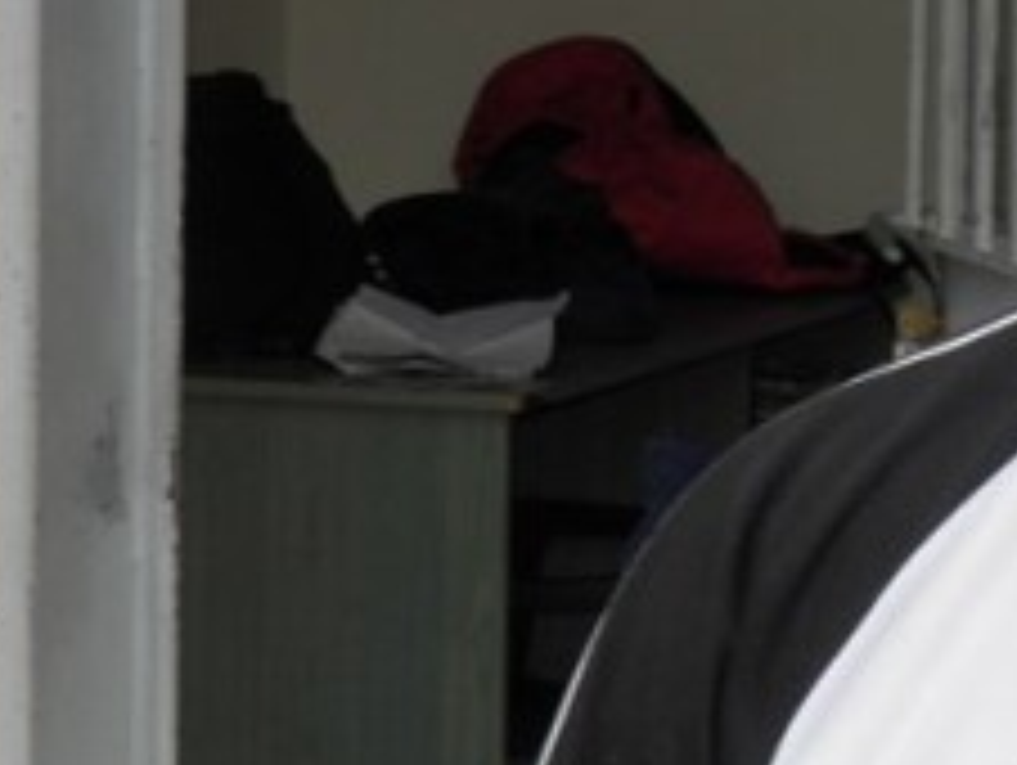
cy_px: 137
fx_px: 5323
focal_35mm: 181
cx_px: 1382
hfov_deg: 10.6
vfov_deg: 8.2
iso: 50
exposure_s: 1/100
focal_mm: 11.2
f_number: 6
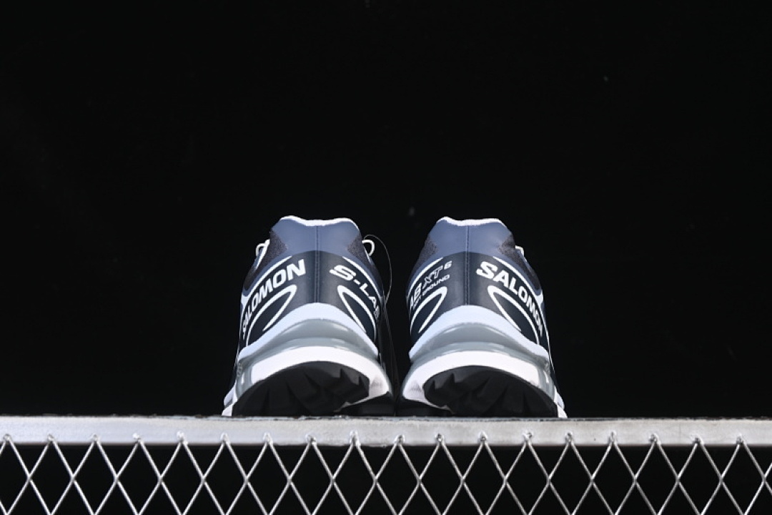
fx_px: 1608
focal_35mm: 75
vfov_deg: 18.2
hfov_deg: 27.0
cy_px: 258
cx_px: 386
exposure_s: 1/60
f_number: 6.3
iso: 160
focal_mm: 50
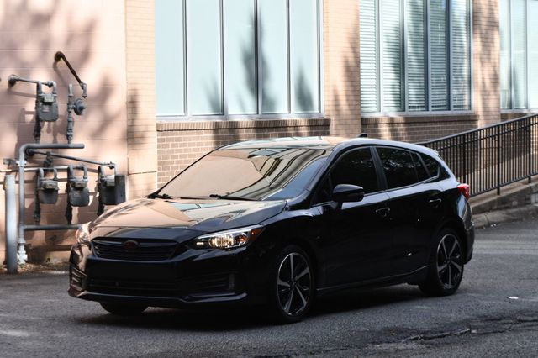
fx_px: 1748
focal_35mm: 117
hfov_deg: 17.5
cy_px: 179
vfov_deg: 11.7
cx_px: 269
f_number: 8
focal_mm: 78
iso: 160
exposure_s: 1/250
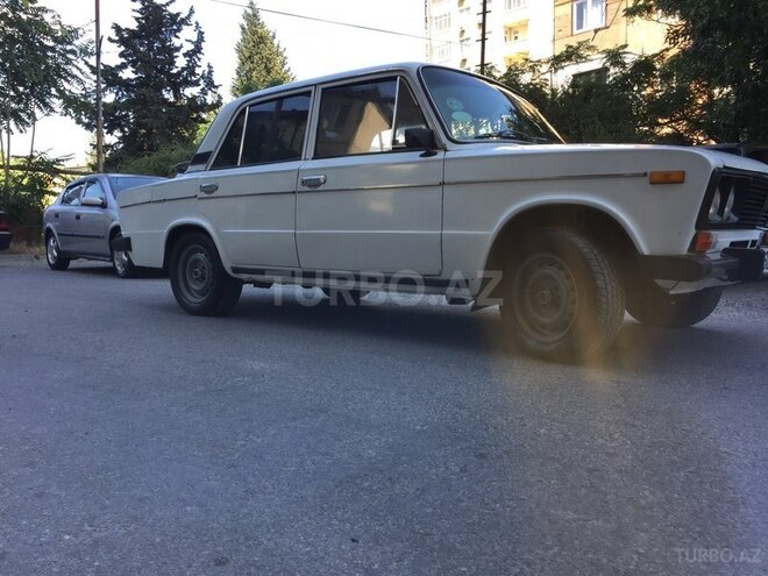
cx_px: 384
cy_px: 288
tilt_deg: -5.3
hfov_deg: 61.7
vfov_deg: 48.2
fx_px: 643
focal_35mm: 29
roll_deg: +2.1
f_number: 2.2
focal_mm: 4.15
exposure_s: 1/344
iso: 32
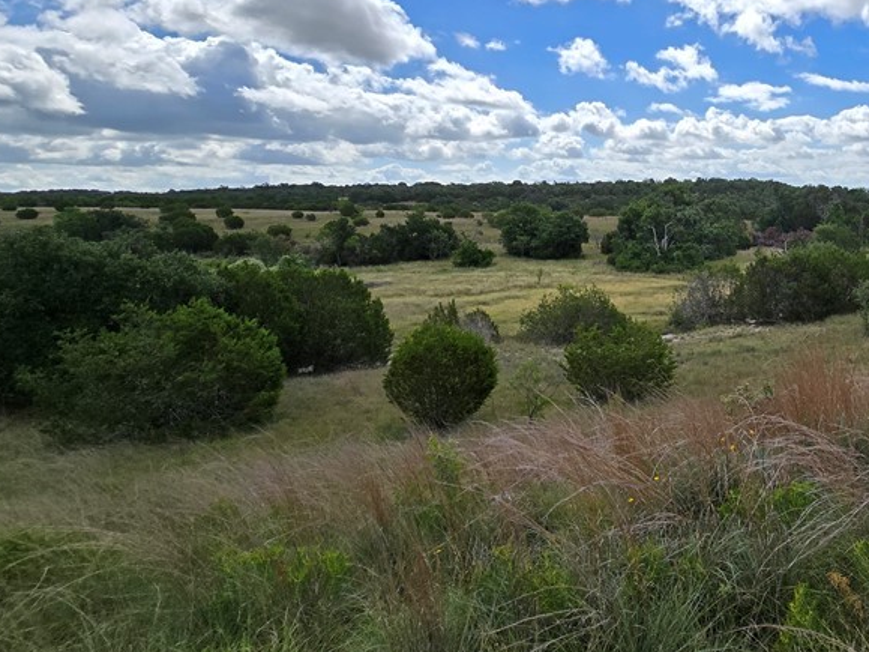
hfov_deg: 64.1
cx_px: 749
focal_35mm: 23
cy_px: 192
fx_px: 577
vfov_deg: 56.9
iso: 50
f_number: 2.2
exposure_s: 1/3075
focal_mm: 2.2
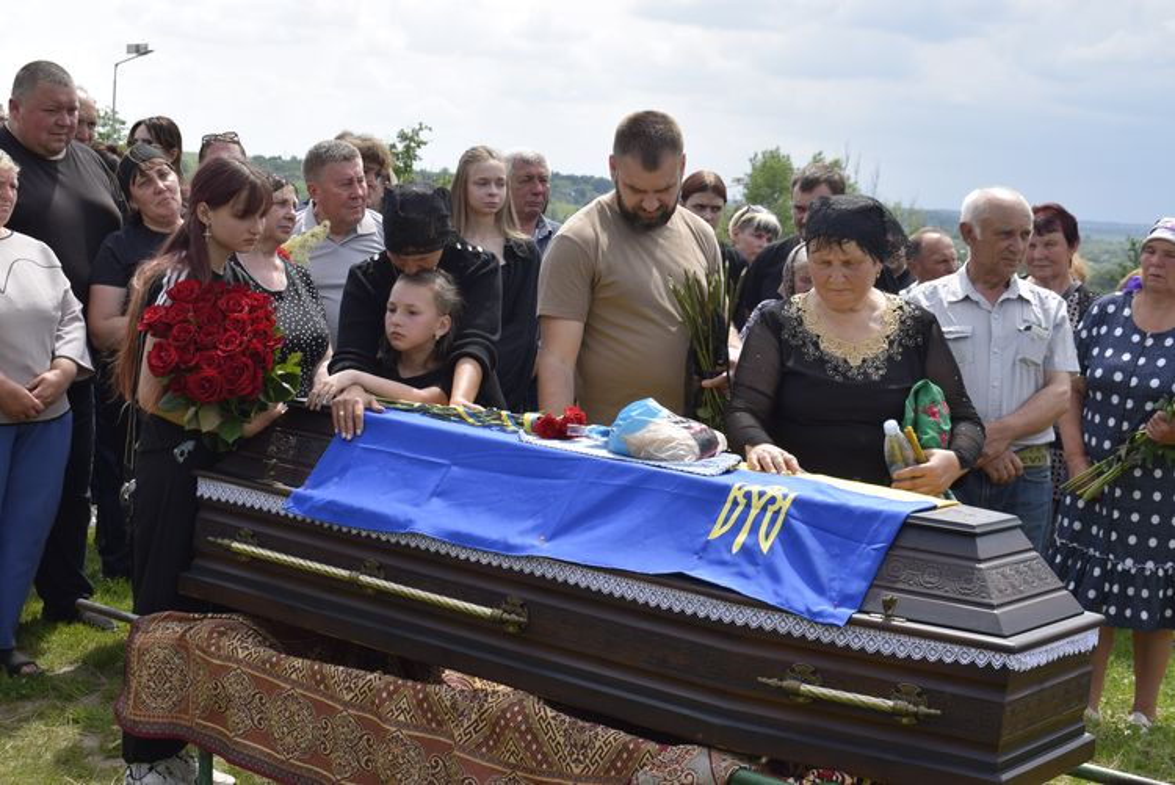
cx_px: 588
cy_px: 392
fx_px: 1959
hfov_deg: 33.4
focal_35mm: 60
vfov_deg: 22.7
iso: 200
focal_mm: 40
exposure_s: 1/320
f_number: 9
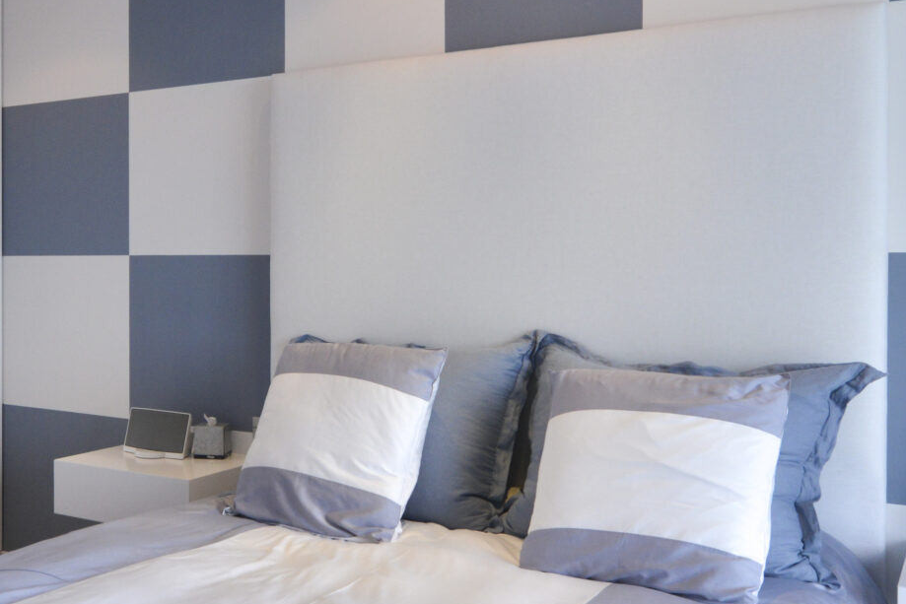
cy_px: 286
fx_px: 982
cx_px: 347
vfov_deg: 34.2
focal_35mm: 39
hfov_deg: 49.1
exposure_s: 1/80
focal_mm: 14
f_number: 9
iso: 500
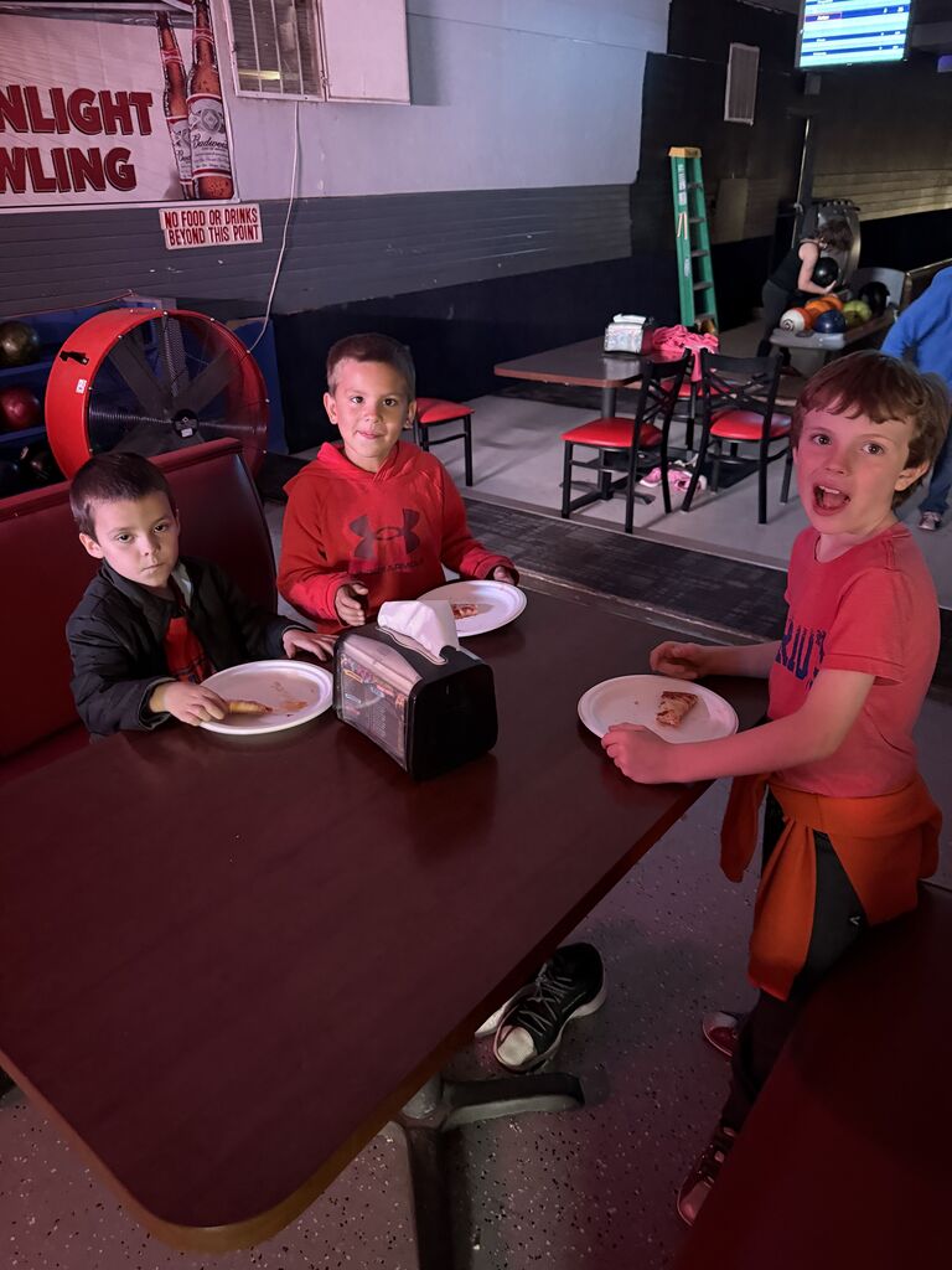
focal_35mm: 24
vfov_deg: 71.6
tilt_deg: -25.3
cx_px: 476
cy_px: 635
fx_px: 880
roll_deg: +1.4
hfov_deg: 56.8
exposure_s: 1/24
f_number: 1.78
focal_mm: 6.76
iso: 1250
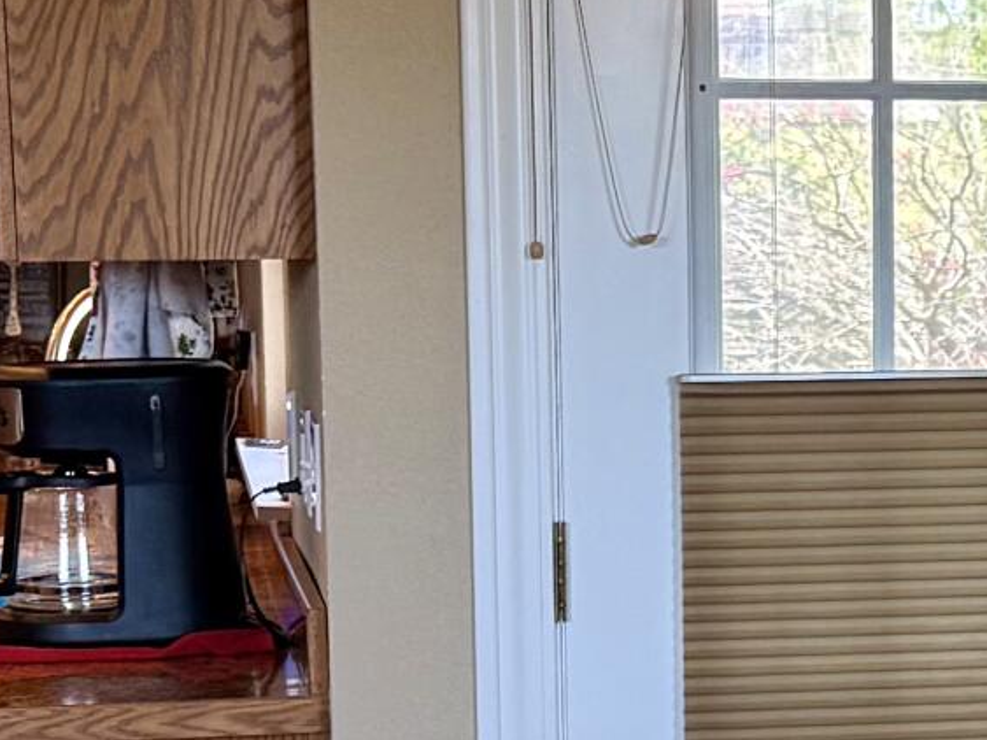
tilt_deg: -6.8
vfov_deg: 11.5
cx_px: 1183
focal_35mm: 128
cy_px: 559
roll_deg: -0.2
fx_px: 3649
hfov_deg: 14.9
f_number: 1.78
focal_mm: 6.76
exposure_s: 1/120
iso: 250
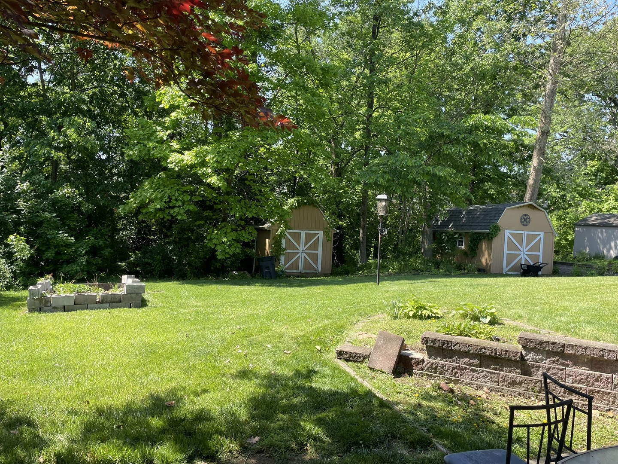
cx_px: 309
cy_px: 232
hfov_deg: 67.3
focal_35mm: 26
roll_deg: -2.9
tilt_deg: -0.9
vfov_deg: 53.1
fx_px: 464
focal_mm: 4.2
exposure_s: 1/744
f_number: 1.6
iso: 32
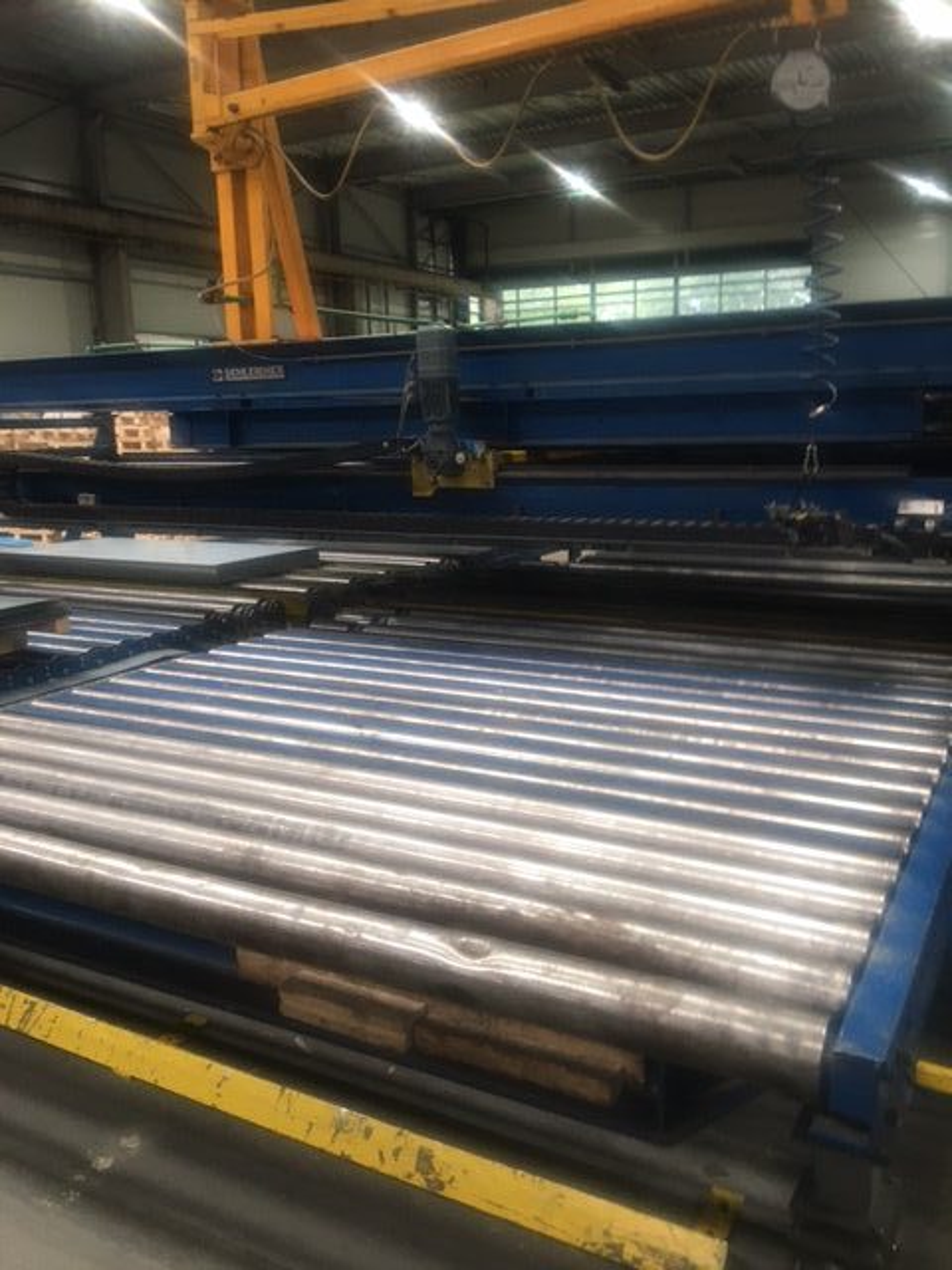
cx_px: 476
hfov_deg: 48.2
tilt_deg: -9.1
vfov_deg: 61.7
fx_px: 1063
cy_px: 635
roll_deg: +0.0
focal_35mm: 29
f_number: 2.2
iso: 40
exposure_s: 1/33
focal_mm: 4.15
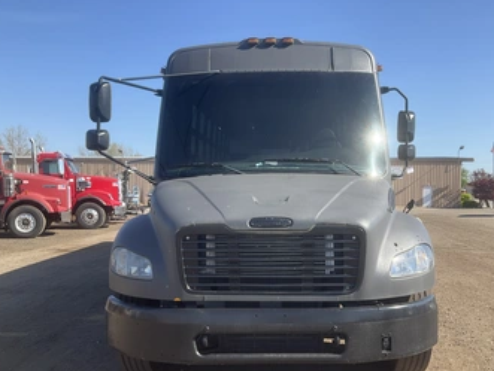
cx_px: 276
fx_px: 500
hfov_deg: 52.5
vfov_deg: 40.7
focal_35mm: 35
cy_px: 215
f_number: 1.8
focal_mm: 3
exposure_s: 1/1055
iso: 25
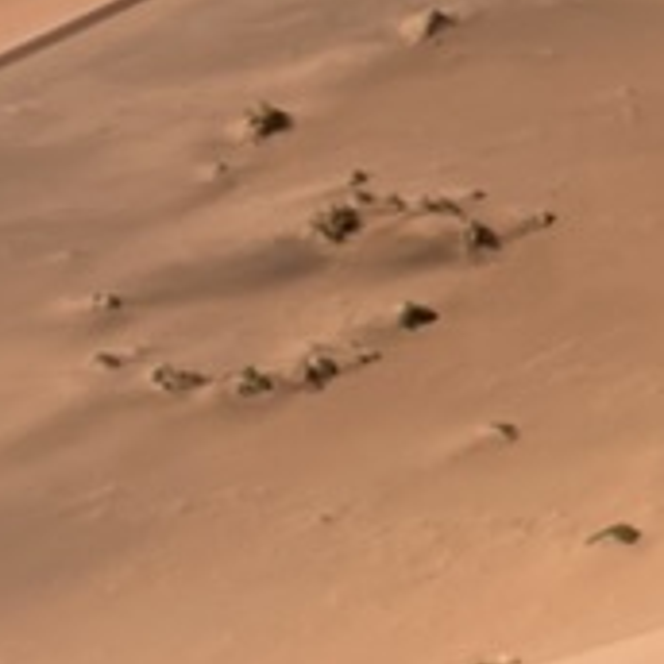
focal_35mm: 137
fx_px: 2973
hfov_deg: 11.8
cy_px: -317
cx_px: 1201
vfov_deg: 12.2
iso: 32
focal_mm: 4.2
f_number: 1.6
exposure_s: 1/4292
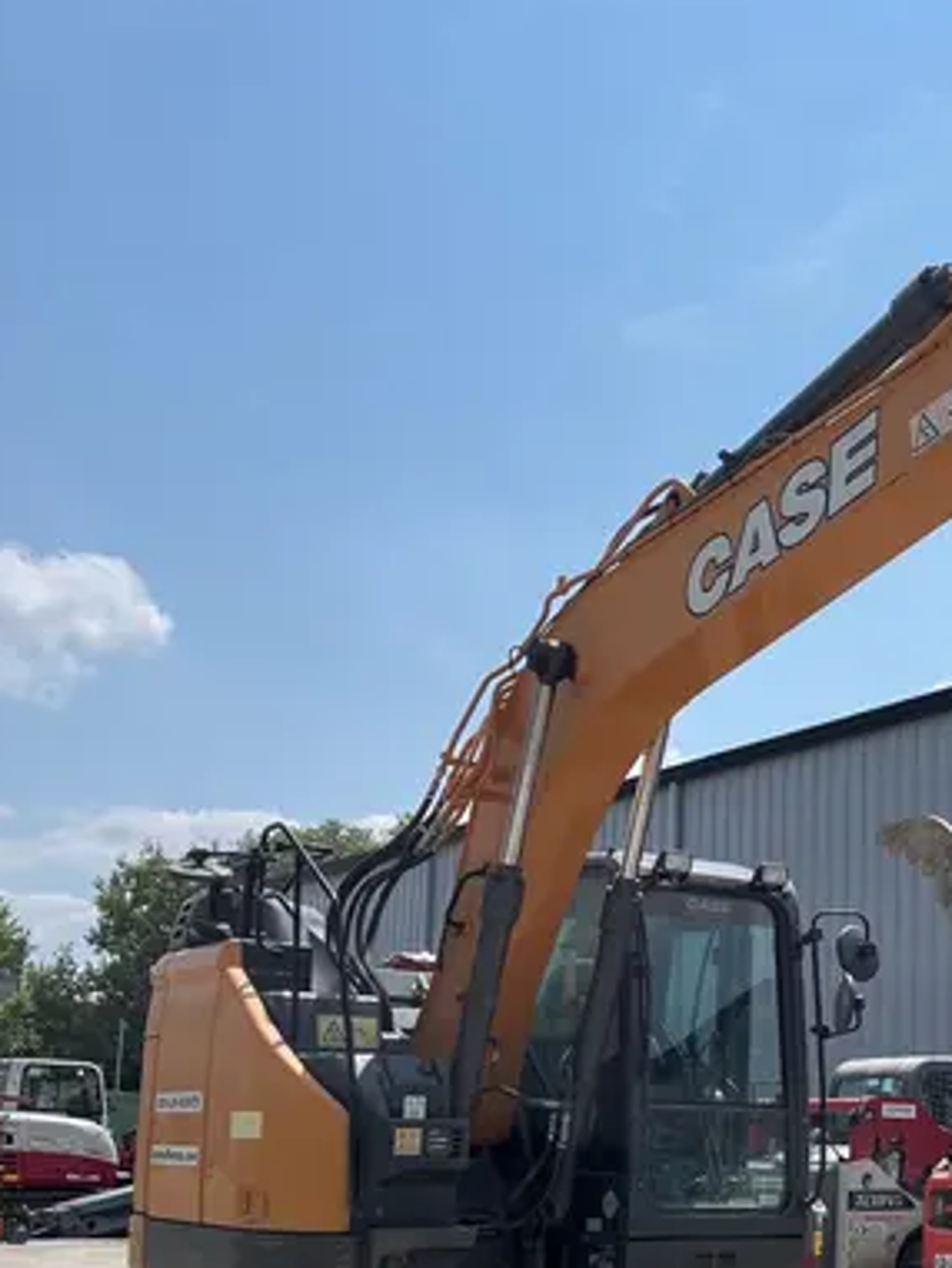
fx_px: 1832
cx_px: 812
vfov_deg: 37.6
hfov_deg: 28.3
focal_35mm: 50
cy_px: 880
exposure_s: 1/6173
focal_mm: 5.1
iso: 50
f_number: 1.6
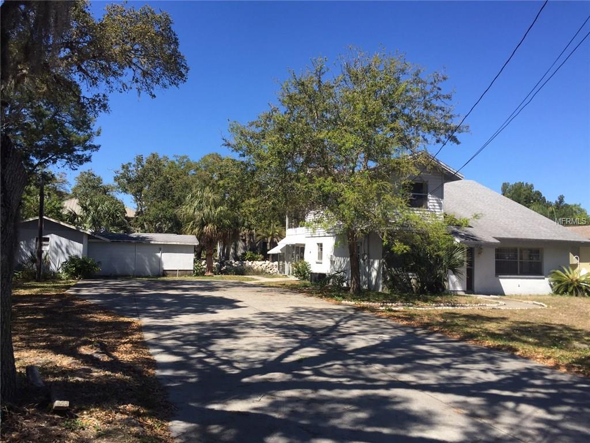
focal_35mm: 29
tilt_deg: +1.9
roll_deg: -2.4
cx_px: 295
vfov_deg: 48.2
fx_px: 494
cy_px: 222
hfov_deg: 61.7
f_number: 2.2
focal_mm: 4.15
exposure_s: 1/1364
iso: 32
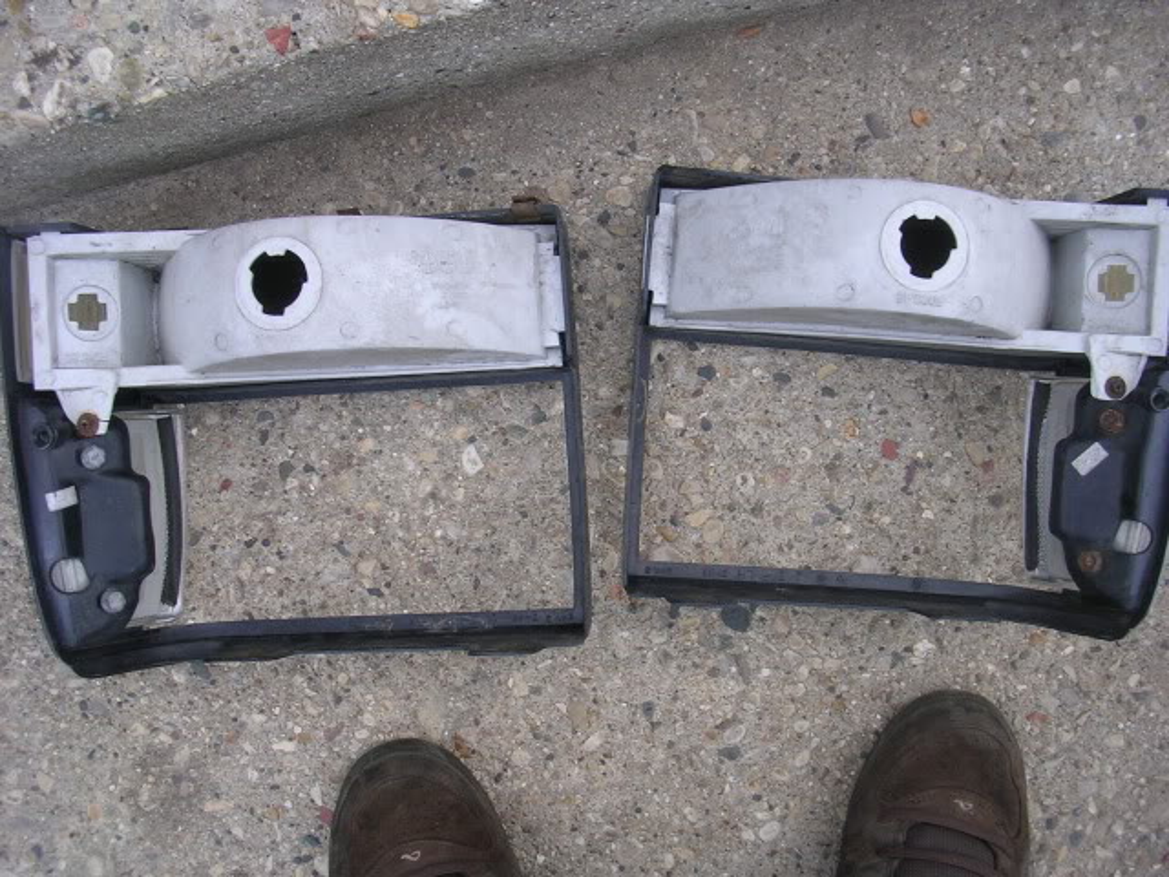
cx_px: 584
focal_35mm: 38
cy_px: 438
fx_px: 1283
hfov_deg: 49.0
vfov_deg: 37.7
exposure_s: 1/65.1
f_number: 2.8
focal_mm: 5.8
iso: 50
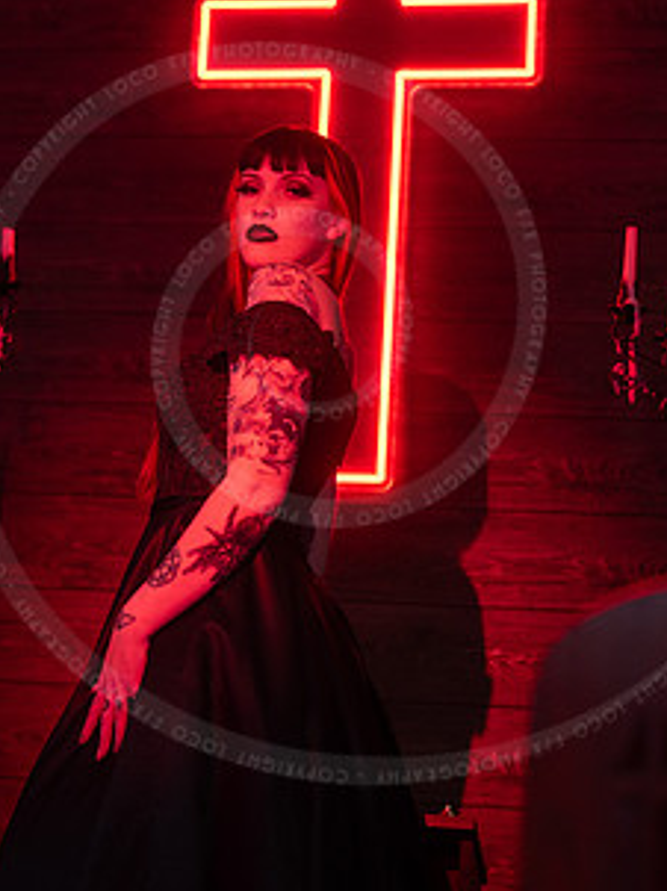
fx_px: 2213
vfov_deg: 22.8
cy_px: 401
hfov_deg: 17.1
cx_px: 342
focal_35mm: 86
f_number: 2.4
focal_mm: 60
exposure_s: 1/200
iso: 1600
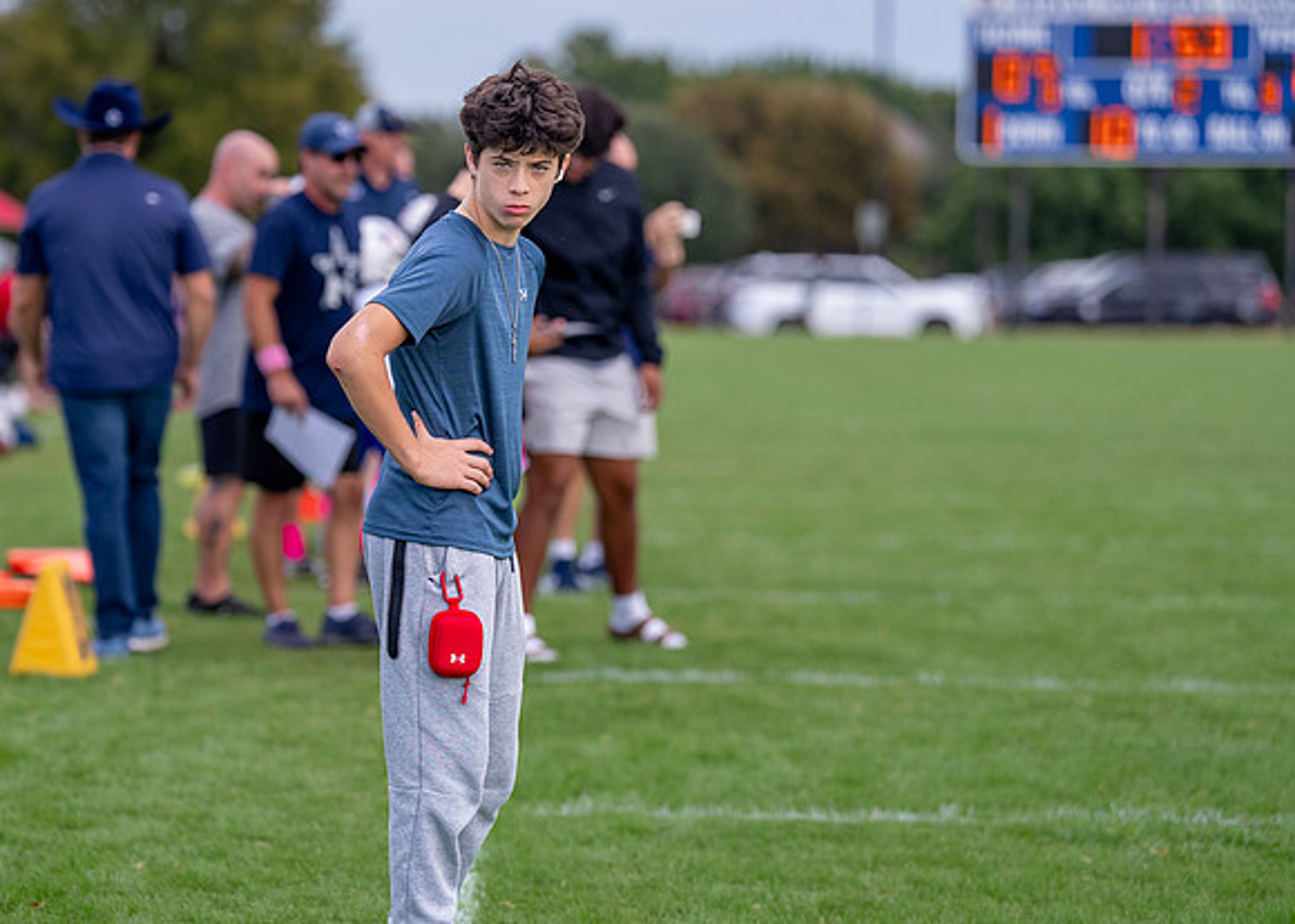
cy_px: 414
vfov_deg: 8.1
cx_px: 442
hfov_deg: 11.3
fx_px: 6511
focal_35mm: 177
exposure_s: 1/3200
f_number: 2.8
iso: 500
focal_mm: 136
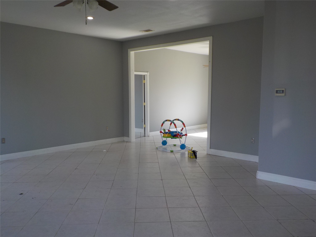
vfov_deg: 46.8
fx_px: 274
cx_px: 158
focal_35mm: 30
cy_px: 118
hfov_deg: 60.0
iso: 125
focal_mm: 4.1
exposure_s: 1/80
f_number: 3.3
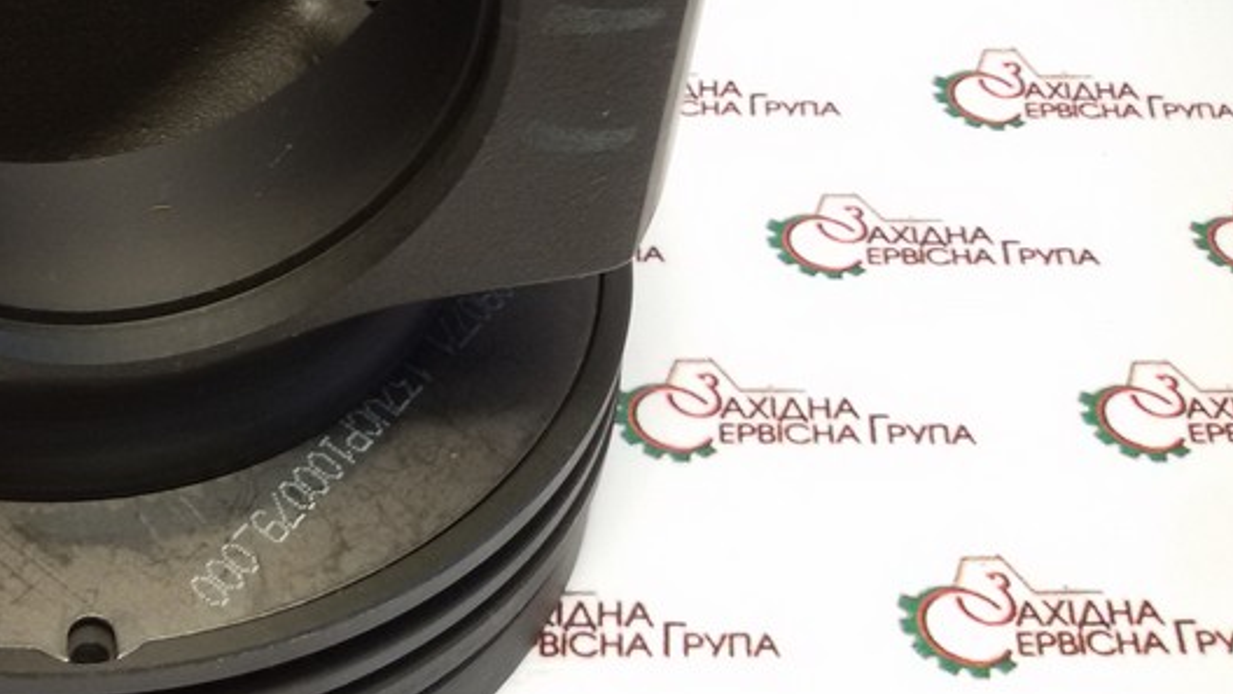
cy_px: 72
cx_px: 114
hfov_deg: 31.3
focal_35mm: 64
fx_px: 2092
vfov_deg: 18.5
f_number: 2.4
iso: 64
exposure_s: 1/33
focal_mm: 2.93
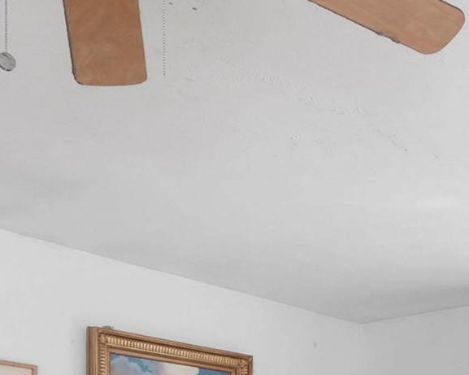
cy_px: 545
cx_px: 558
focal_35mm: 65
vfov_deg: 20.5
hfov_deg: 26.1
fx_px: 902
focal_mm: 13
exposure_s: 1/8
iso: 2000
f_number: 10
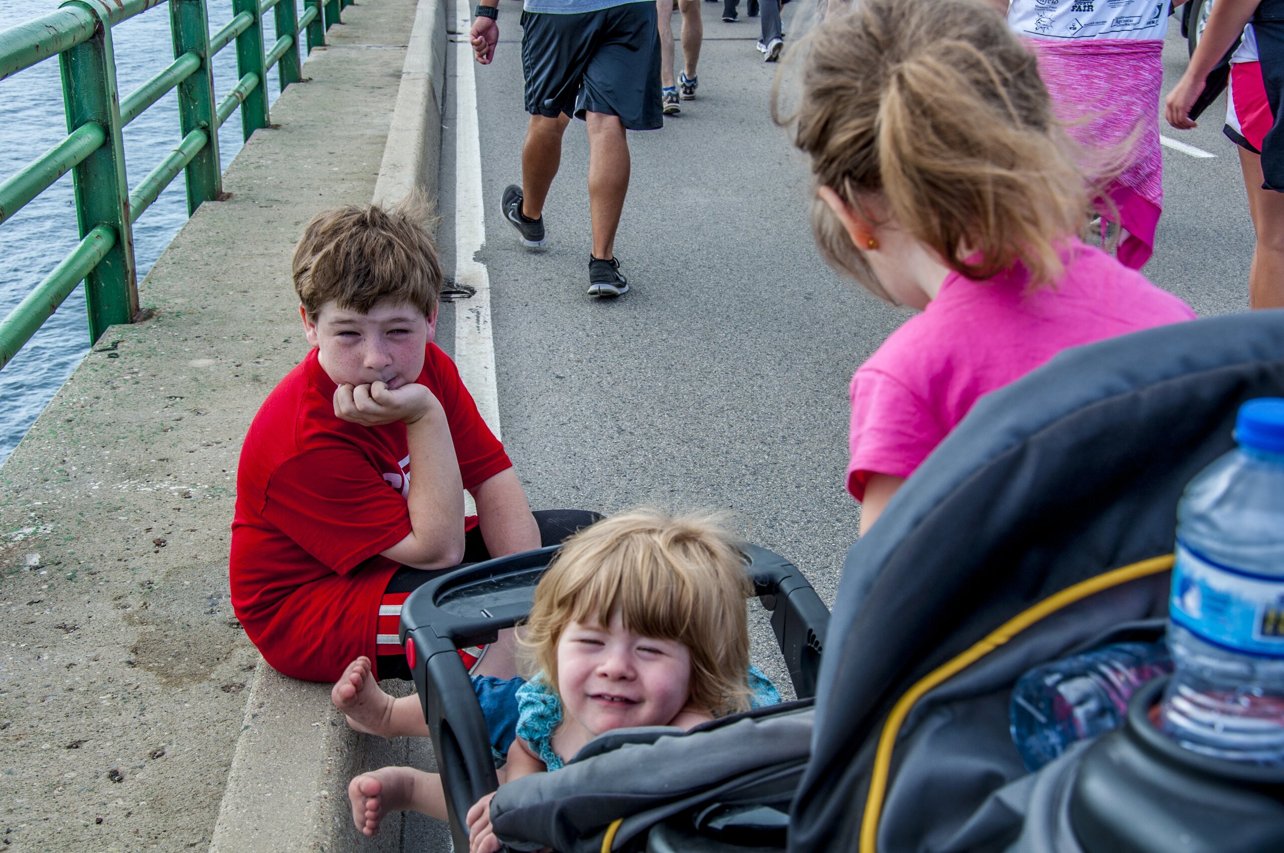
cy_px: 426
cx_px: 642
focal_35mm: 48
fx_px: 1710
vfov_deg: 28.0
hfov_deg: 41.2
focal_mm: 32
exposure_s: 1/200
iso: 100
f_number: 9
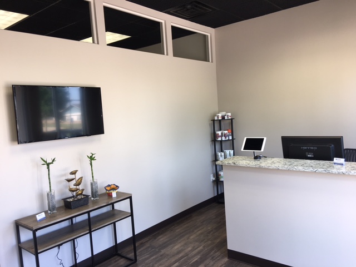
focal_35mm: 29
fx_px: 298
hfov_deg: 61.7
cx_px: 178
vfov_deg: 48.2
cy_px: 134
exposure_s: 1/36
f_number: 2.2
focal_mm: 4.15
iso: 25
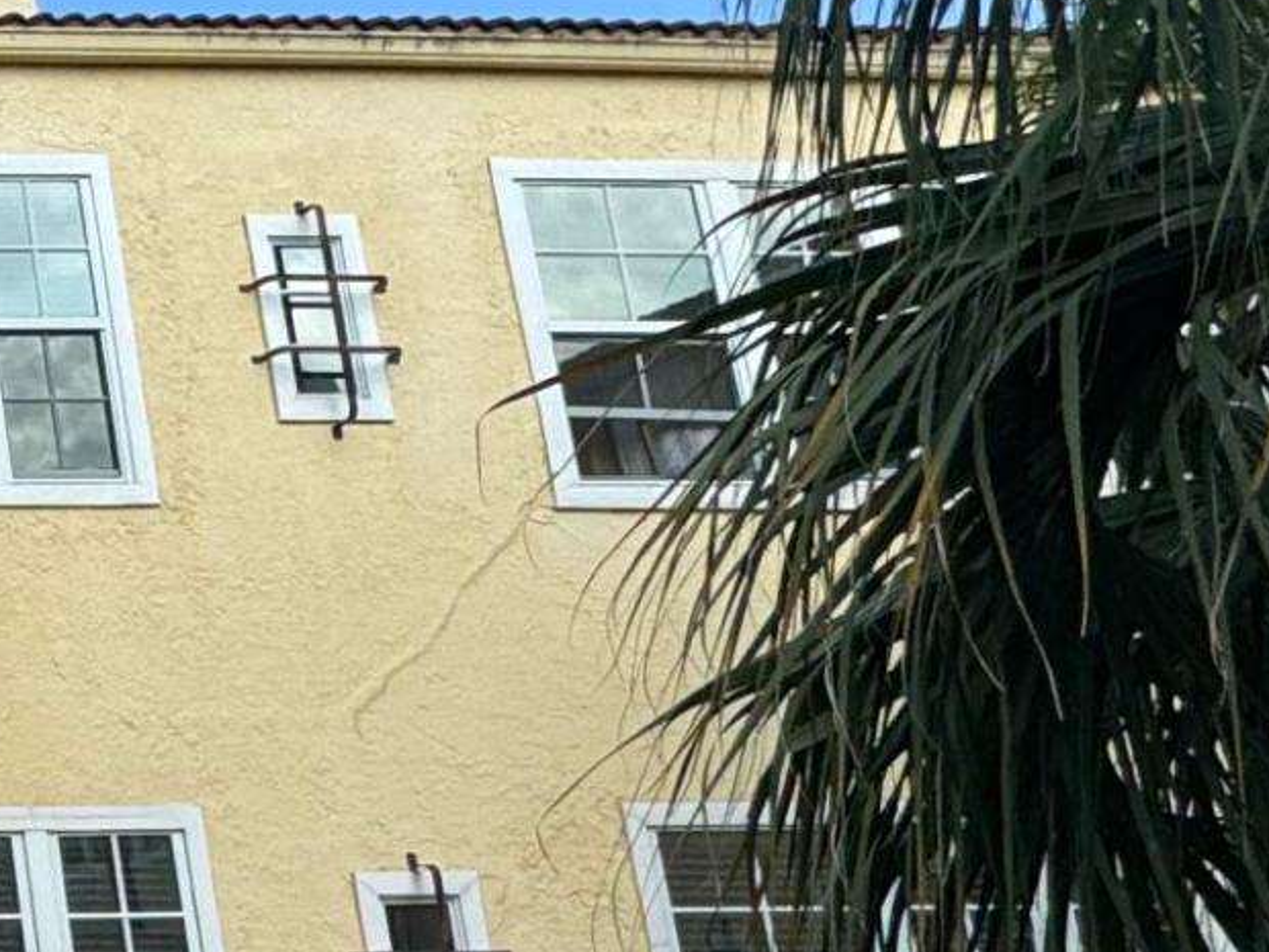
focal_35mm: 65
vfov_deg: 22.6
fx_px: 2383
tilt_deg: +17.2
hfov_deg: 21.7
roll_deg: +0.6
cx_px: -884
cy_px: 379
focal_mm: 2.22
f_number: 2.2
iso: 50
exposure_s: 1/1637
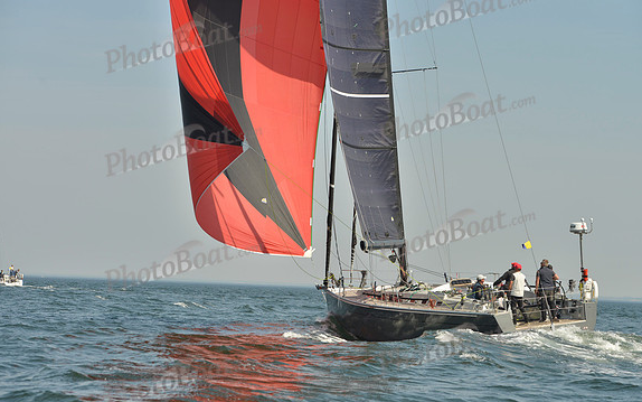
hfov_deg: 20.2
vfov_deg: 12.7
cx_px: 321
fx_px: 1803
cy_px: 190
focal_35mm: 103
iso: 200
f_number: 6.3
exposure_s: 1/1250
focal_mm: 100
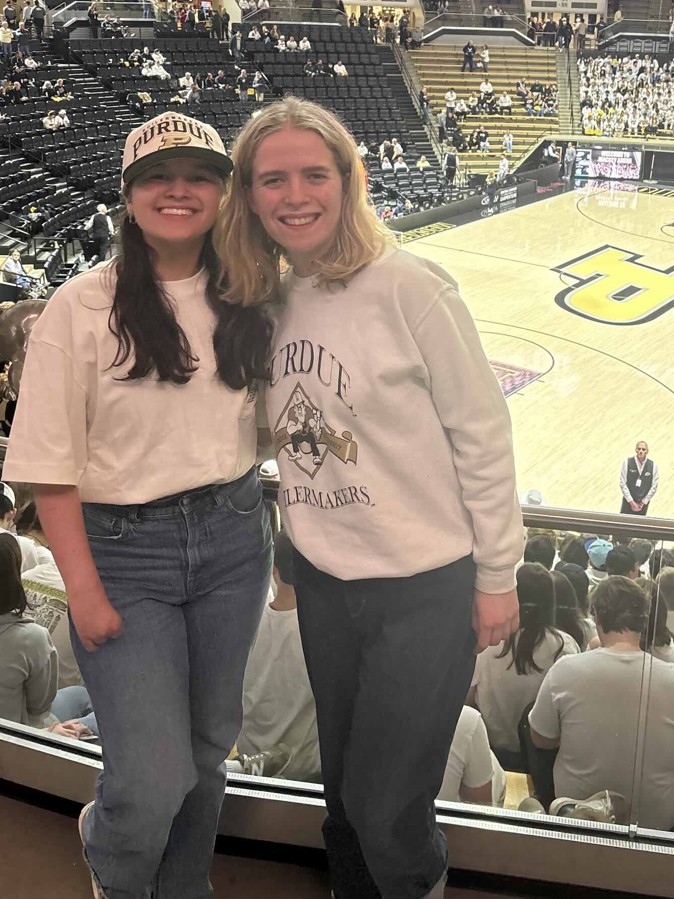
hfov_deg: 36.5
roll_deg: -3.0
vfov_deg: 46.3
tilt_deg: -14.5
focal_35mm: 39
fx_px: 1013
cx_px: 436
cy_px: 233
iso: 200
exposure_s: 1/60
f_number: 1.6
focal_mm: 5.96
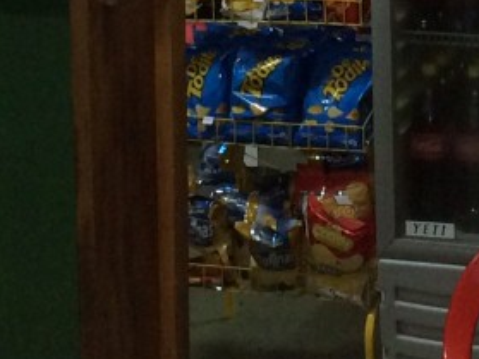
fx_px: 2144
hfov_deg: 12.7
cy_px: -256
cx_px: 383
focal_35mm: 155
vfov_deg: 9.2
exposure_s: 1/20
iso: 250
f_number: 2.2
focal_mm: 4.12
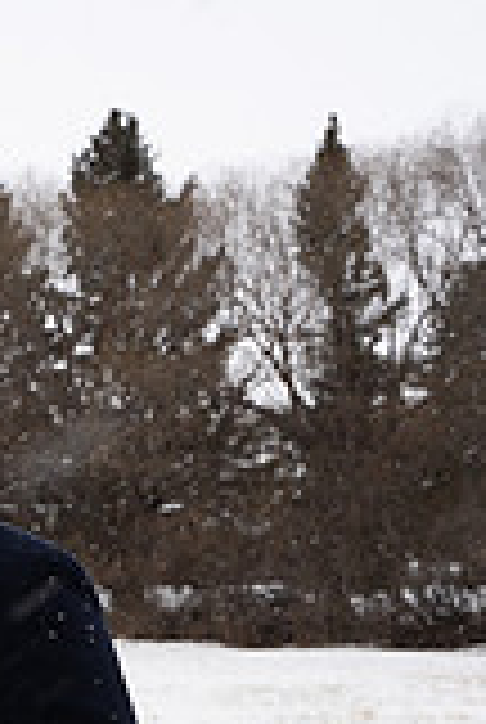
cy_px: 904
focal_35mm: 131
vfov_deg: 15.0
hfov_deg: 10.4
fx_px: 2641
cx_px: -58
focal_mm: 47
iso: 640
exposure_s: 1/320
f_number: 7.1
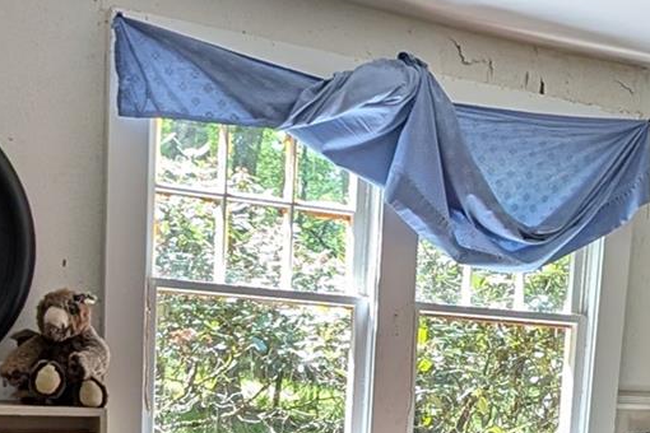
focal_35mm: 50
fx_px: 903
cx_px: 349
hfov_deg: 39.6
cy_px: 499
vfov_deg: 24.8
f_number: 1.7
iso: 47
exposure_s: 1/123
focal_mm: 2.02
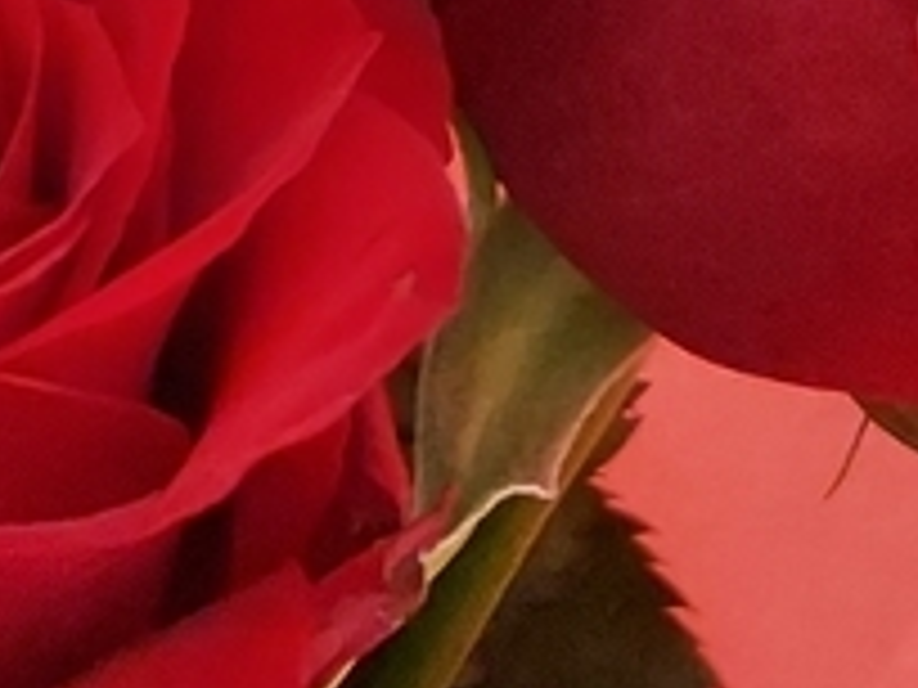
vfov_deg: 9.6
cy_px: -585
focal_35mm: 147
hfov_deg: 13.2
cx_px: -45
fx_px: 3898
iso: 800
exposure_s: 1/20
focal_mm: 4.6
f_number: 2
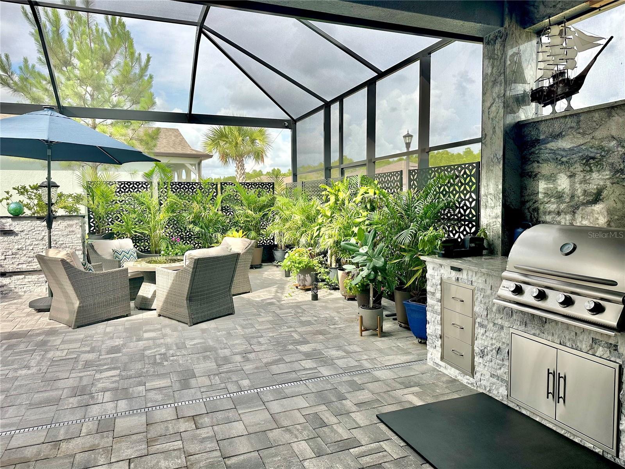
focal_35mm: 24
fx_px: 433
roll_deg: +0.7
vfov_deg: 56.8
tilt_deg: -3.9
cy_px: 234
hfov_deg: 71.6
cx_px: 312
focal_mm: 6.86
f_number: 1.78
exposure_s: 1/952
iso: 80
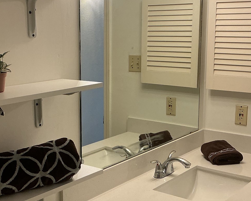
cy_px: 89
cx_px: 111
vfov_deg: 25.4
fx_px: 446
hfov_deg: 31.4
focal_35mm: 60
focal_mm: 3
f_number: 1.8
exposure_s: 1/60
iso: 50
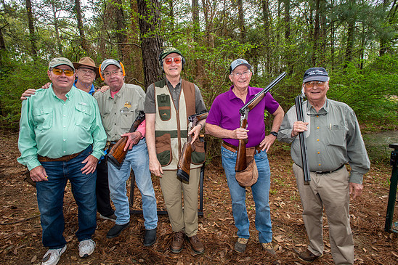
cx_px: 198
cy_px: 132
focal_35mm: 18
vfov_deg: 67.4
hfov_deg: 90.0
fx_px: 199
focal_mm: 17
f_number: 6.3
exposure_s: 1/160
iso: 400
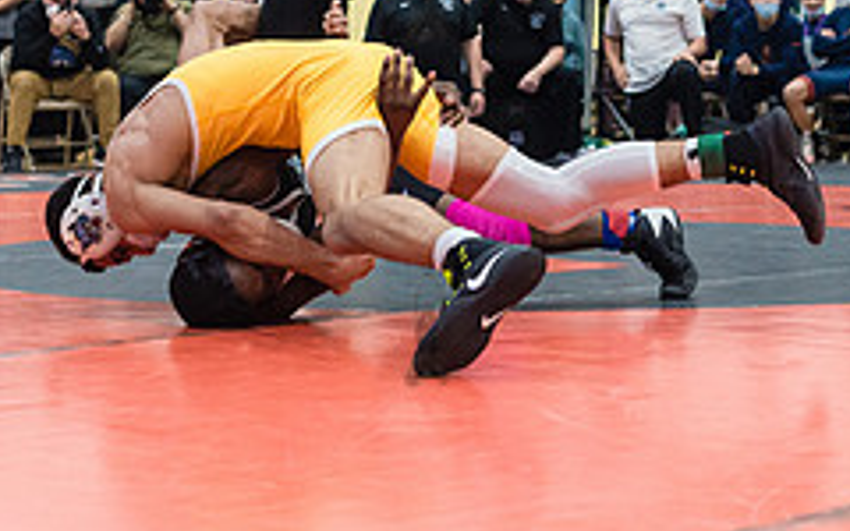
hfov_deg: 22.1
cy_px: -19
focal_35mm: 94
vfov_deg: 13.7
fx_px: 2178
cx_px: 425
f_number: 3.5
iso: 4000
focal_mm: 35
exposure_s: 1/400
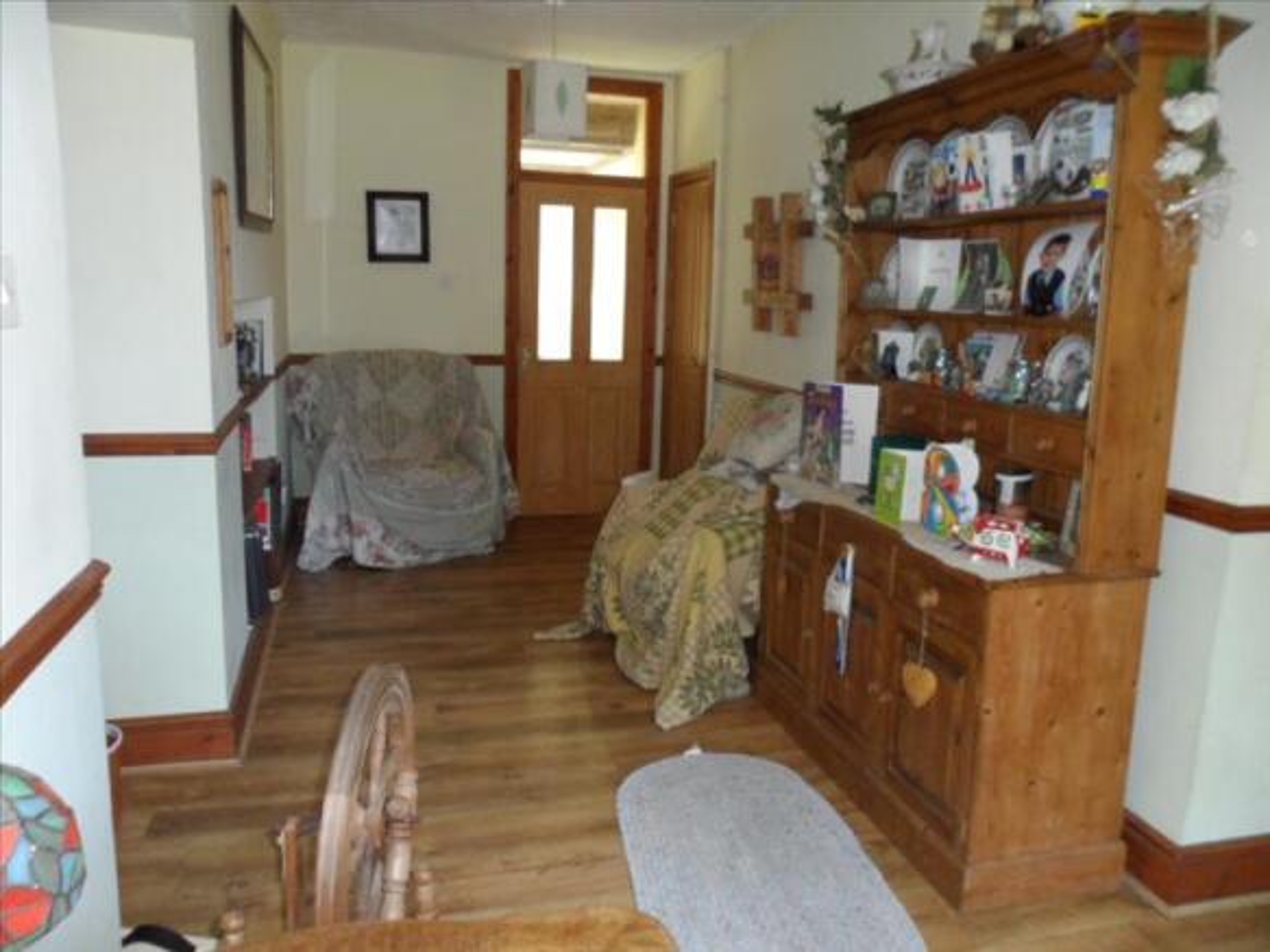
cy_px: 476
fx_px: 954
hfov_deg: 67.3
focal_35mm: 26
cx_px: 635
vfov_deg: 53.0
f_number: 3.3
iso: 240
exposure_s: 1/30
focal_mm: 4.9
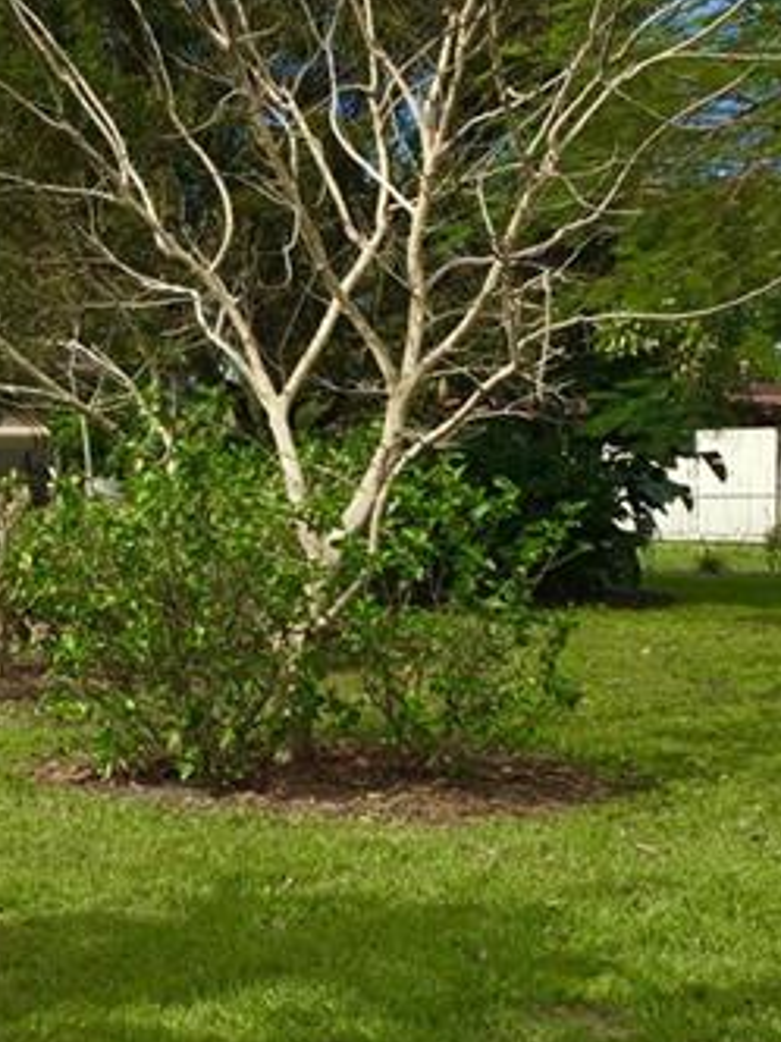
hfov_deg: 21.7
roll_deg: +0.4
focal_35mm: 67
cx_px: 185
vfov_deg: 29.0
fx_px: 2016
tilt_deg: -0.9
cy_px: 527
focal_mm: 4.15
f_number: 2.2
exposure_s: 1/1883
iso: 32
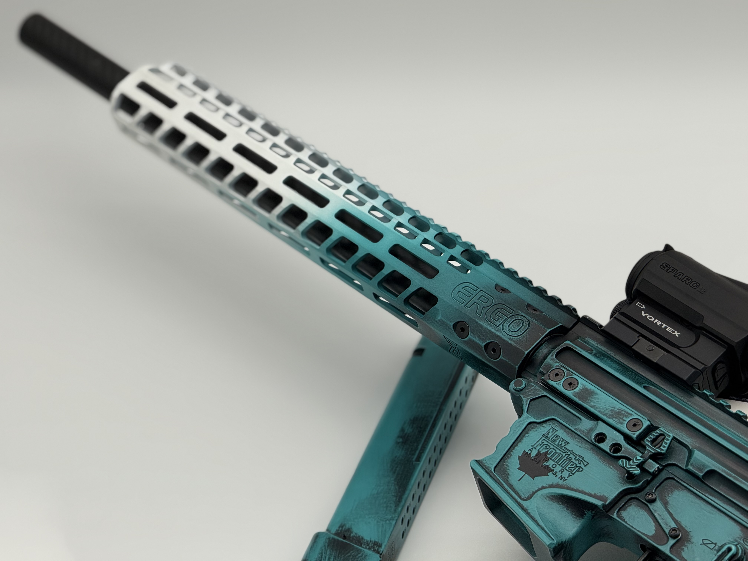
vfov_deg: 12.3
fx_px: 2593
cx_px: 374
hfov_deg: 16.4
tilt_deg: -36.0
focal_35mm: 120
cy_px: 280
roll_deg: +2.6
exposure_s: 1/371
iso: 50
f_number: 2.8
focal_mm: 15.66
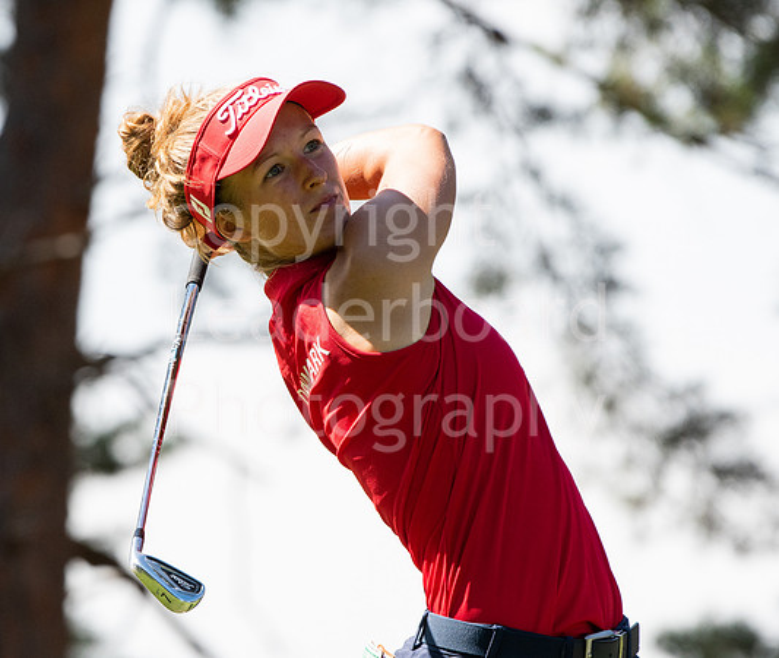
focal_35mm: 687
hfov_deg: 2.8
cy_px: 277
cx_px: 208
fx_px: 16184
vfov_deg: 2.3
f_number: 6.3
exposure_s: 1/1000
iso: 640
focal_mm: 340
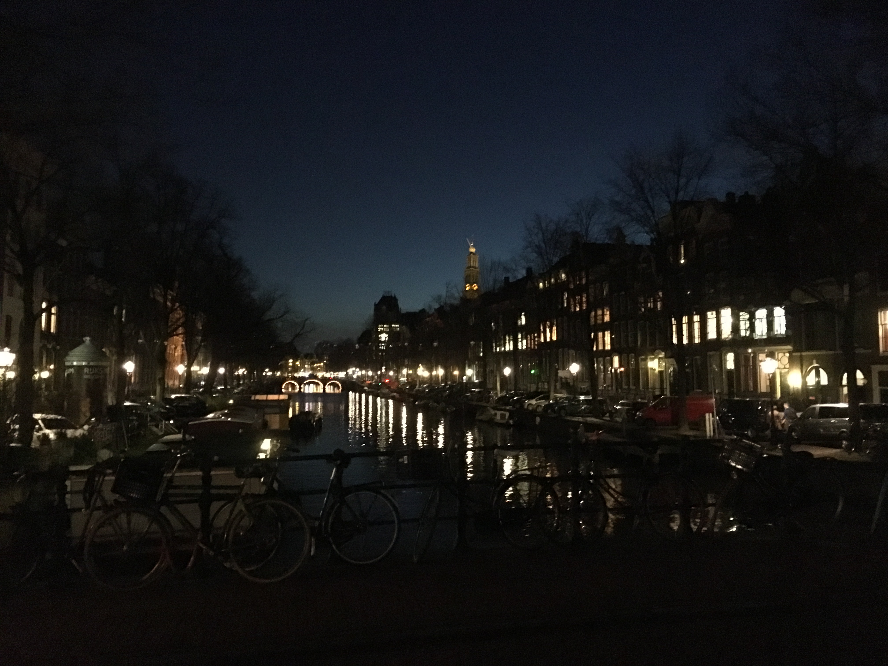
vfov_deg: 48.2
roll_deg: -0.3
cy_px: 333
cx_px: 444
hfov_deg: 61.7
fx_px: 744
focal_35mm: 29
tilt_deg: +3.3
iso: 2000
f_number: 2.2
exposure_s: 1/17
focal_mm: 4.15
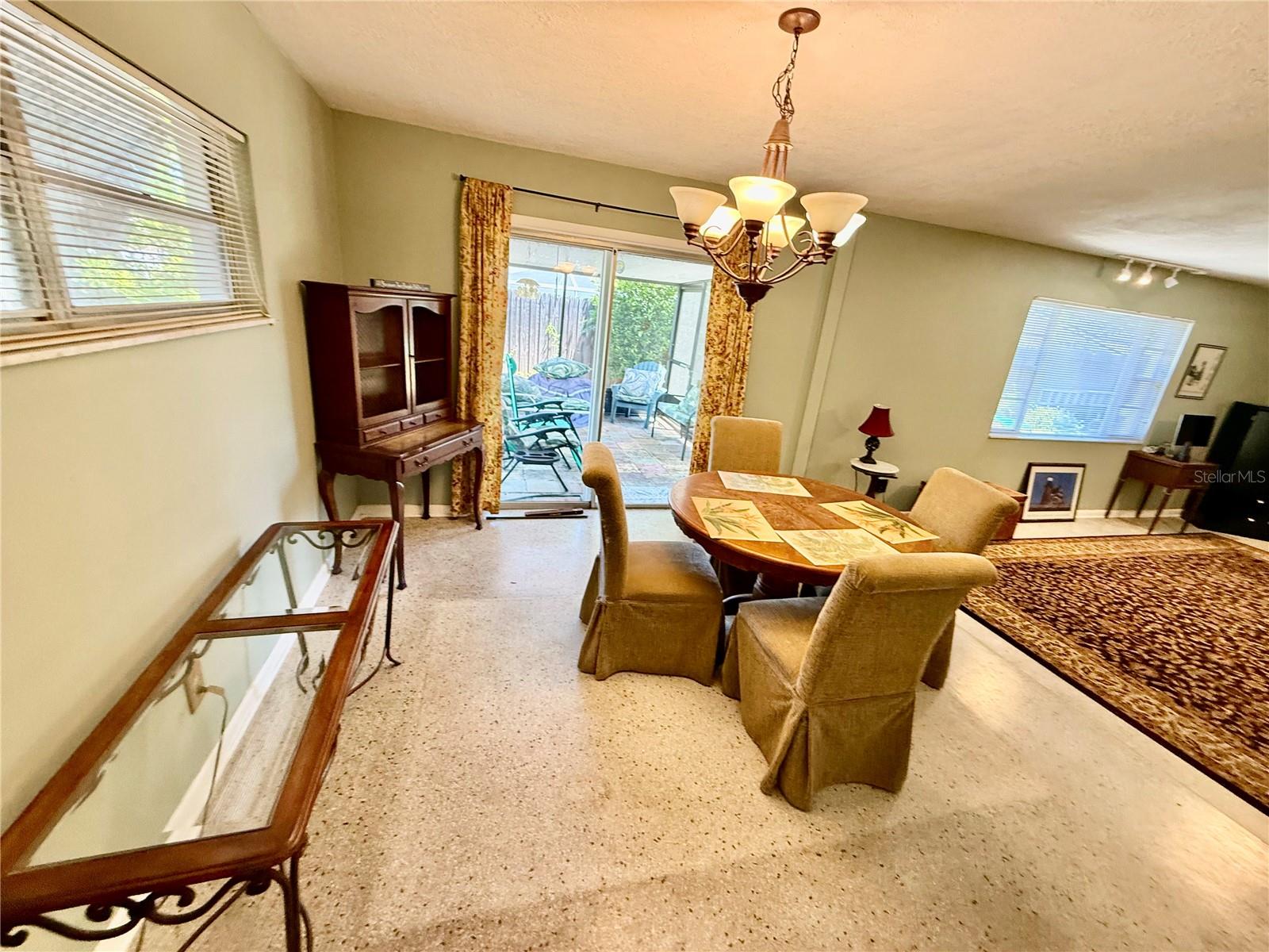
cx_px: 634
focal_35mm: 14
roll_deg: -6.5
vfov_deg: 85.7
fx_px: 513
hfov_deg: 102.1
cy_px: 476
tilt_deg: -17.0
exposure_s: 1/60
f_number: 2.2
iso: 250
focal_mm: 2.22
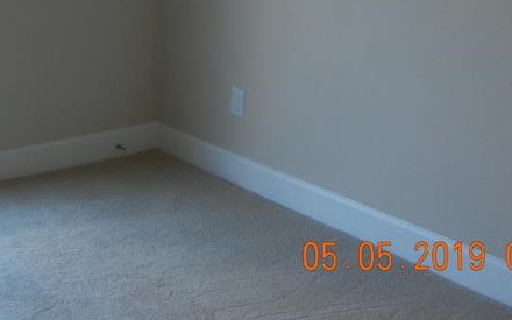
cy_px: -98
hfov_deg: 27.1
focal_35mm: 74
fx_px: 1033
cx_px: 72
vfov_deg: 16.6
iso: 160
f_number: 3.5
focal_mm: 5.4
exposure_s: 1/55.8
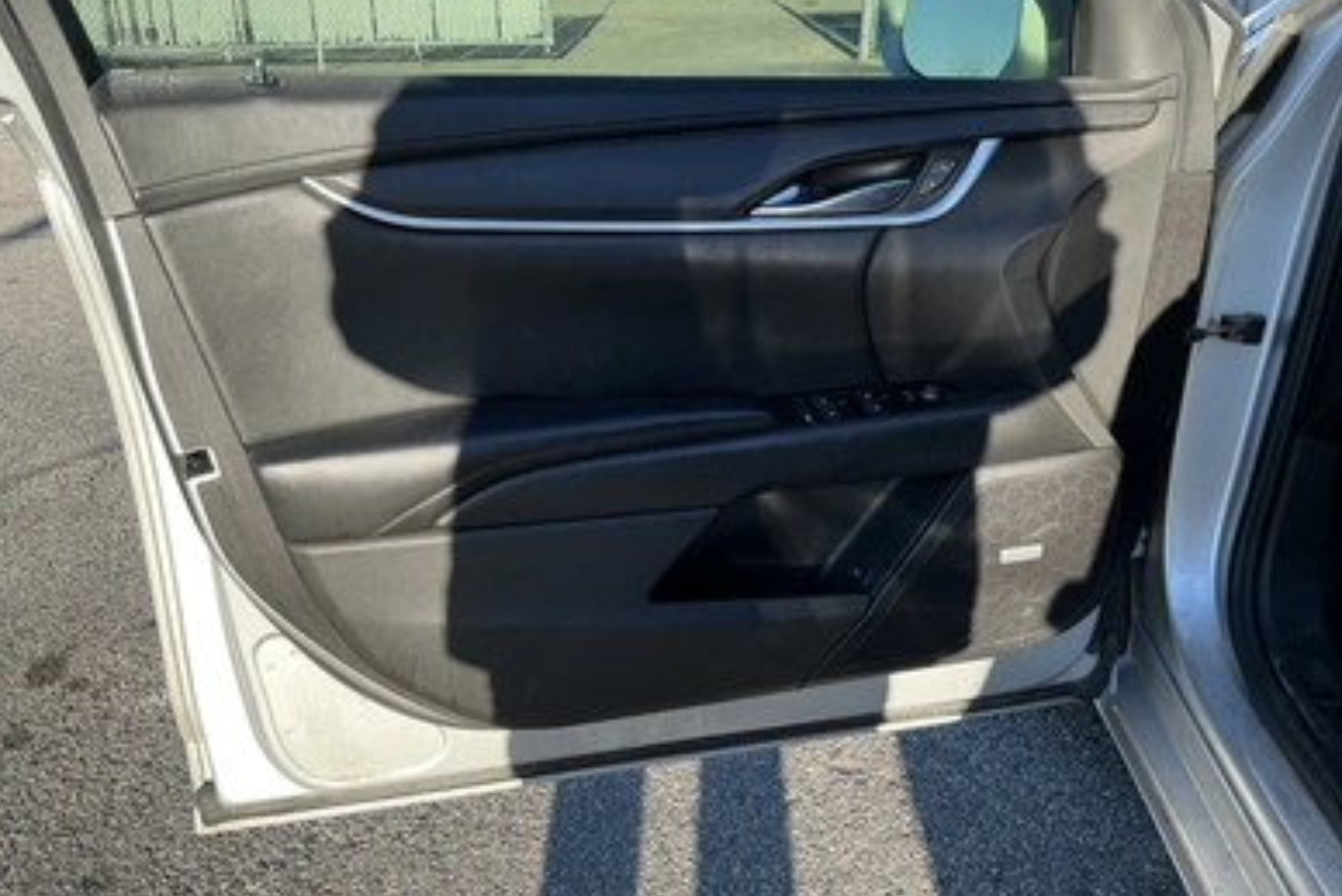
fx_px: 1119
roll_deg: +0.3
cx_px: 654
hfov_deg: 61.9
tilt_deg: -23.1
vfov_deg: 43.6
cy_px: 419
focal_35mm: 30
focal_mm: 3
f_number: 1.8
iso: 25
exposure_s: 1/322
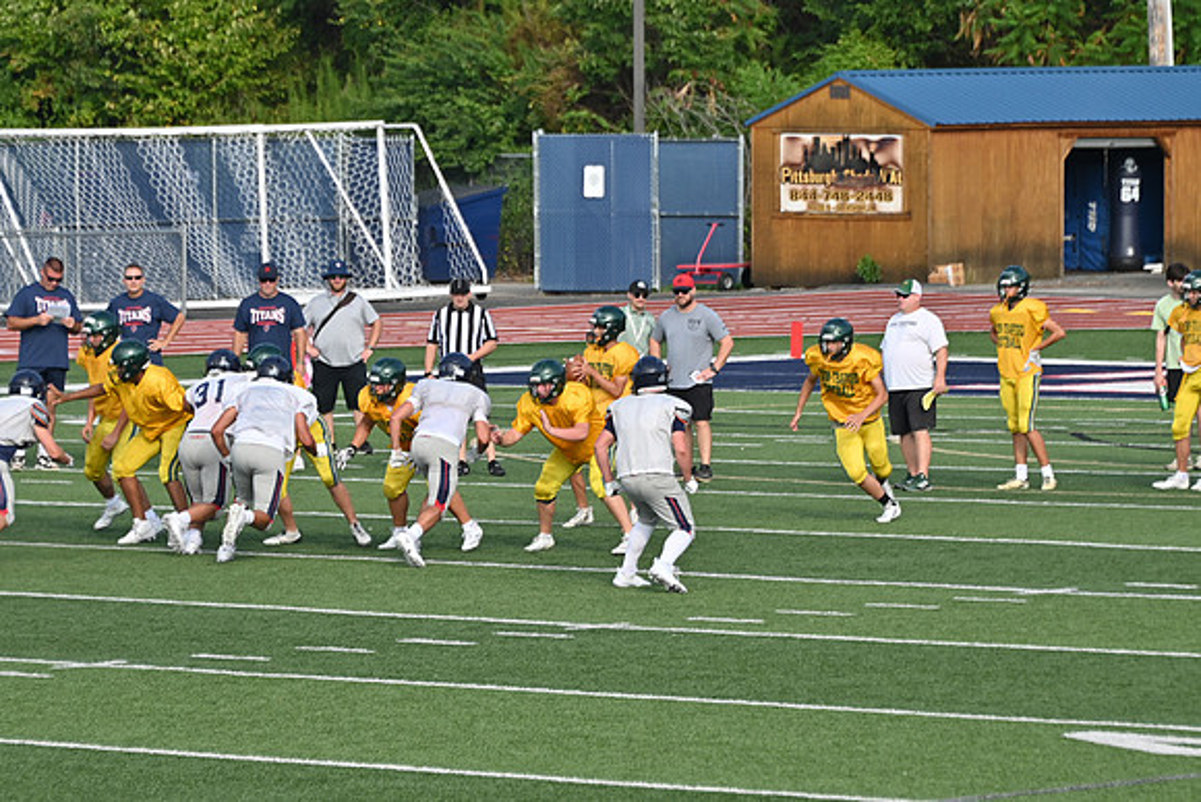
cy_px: 401
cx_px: 600
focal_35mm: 270
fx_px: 9009
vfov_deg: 5.1
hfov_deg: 7.6
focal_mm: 180
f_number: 5.6
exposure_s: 1/640
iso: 160
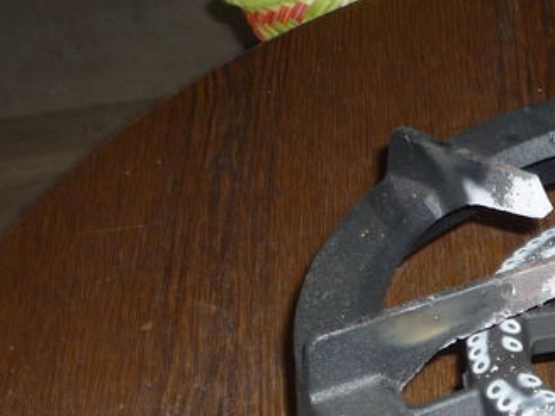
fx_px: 1619
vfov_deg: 14.2
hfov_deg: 18.2
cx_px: 720
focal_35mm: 101
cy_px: 499
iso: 100
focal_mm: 5.5
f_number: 2.8
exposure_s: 1/30
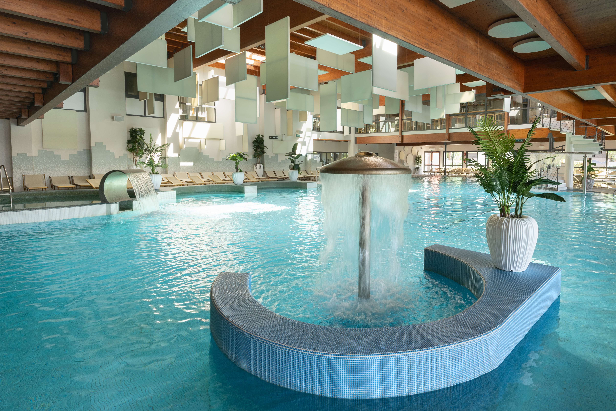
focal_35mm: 19
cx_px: 358
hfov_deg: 86.2
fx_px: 325
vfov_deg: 64.3
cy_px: 181
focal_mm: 16
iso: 400
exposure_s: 1/25
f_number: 8
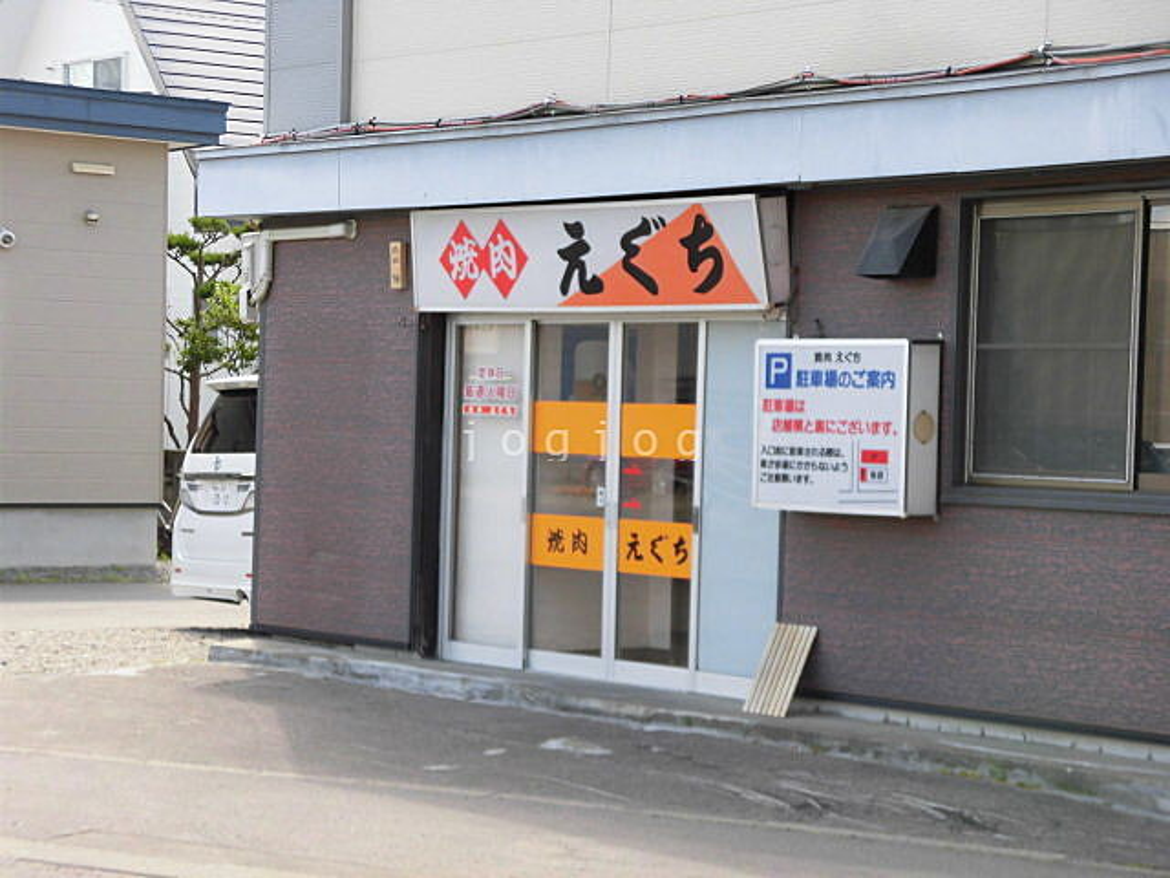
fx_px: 3042
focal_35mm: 90
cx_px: 585
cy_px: 439
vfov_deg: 16.4
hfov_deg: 21.8
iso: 100
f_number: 4.7
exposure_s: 1/125
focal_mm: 16.15
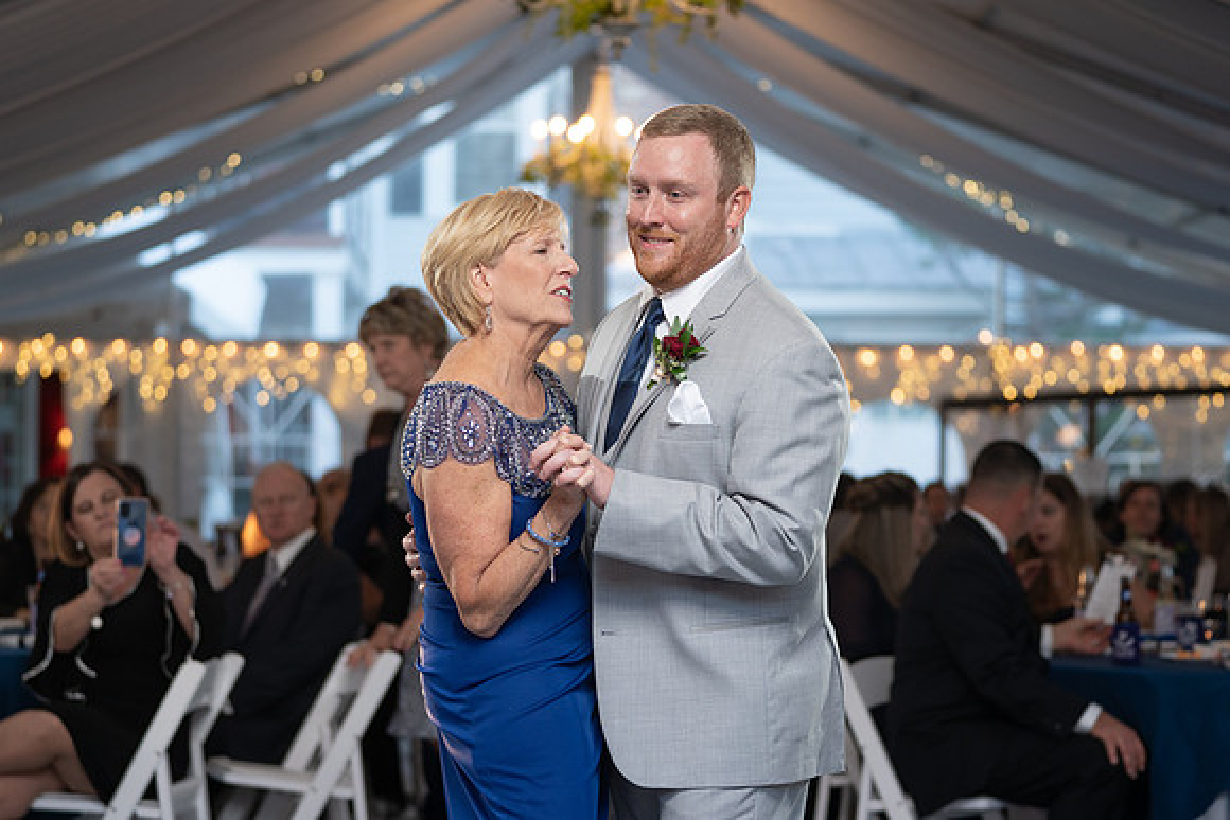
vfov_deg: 15.8
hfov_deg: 23.5
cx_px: 560
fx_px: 2959
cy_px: 480
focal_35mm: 87
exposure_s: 1/250
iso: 500
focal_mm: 73
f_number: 2.8
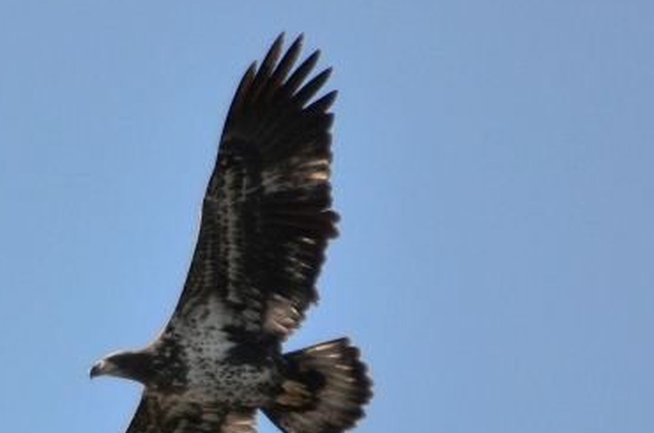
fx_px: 14103
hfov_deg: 2.7
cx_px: 147
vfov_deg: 1.8
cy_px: 350
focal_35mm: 778
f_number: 5.6
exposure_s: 1/1600
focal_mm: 300
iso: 400
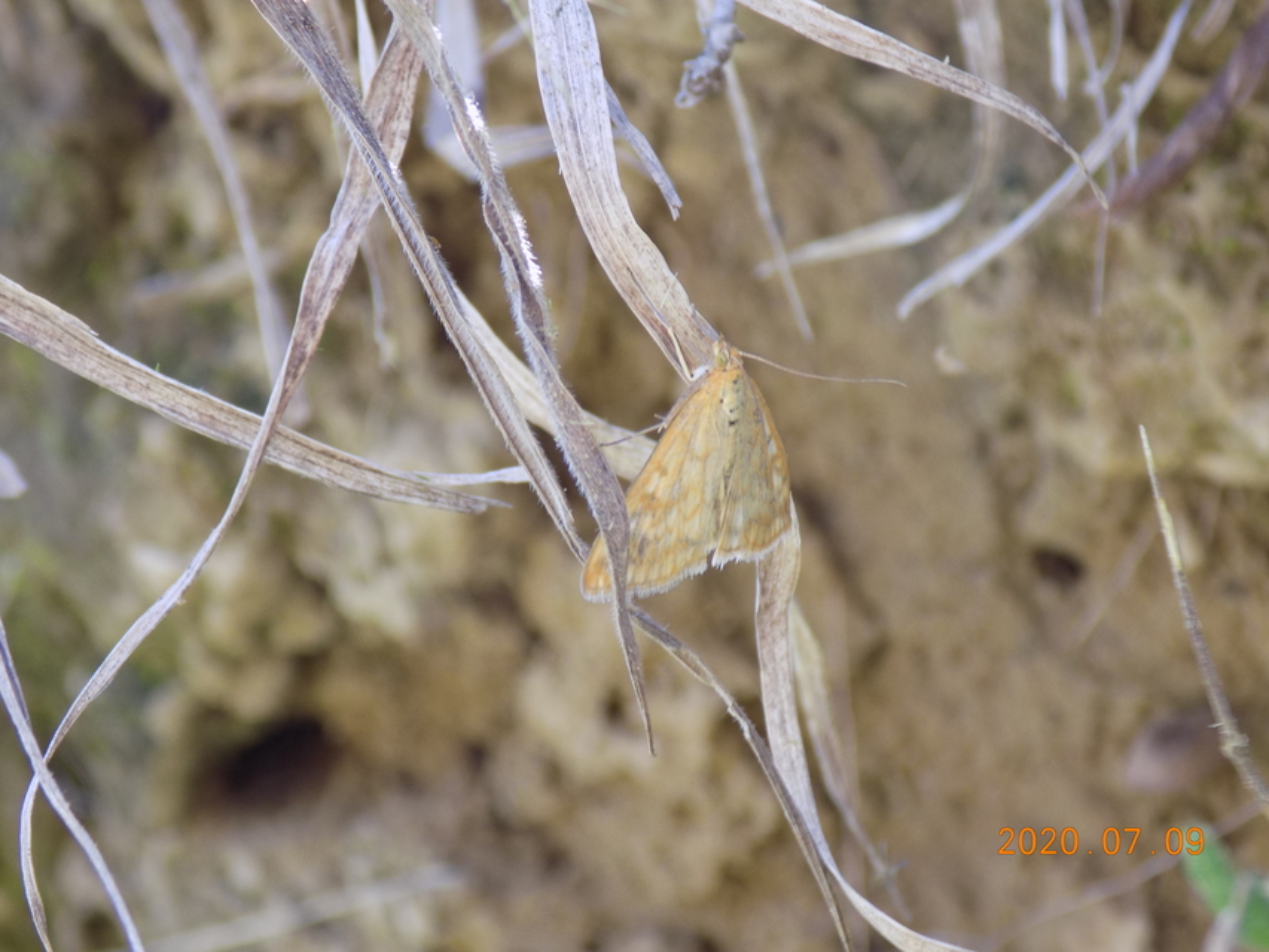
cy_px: 476
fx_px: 4326
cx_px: 634
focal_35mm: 118
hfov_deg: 16.7
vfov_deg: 12.6
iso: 80
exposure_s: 1/40
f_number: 4.8
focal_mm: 20.9
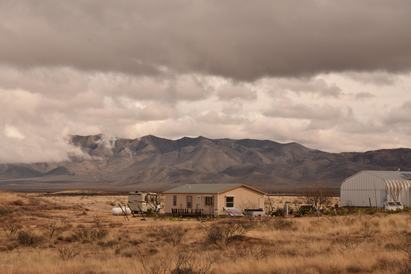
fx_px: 942
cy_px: 137
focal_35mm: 82
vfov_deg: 16.6
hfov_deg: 24.6
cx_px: 206
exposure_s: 1/80
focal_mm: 55
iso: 100
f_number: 22
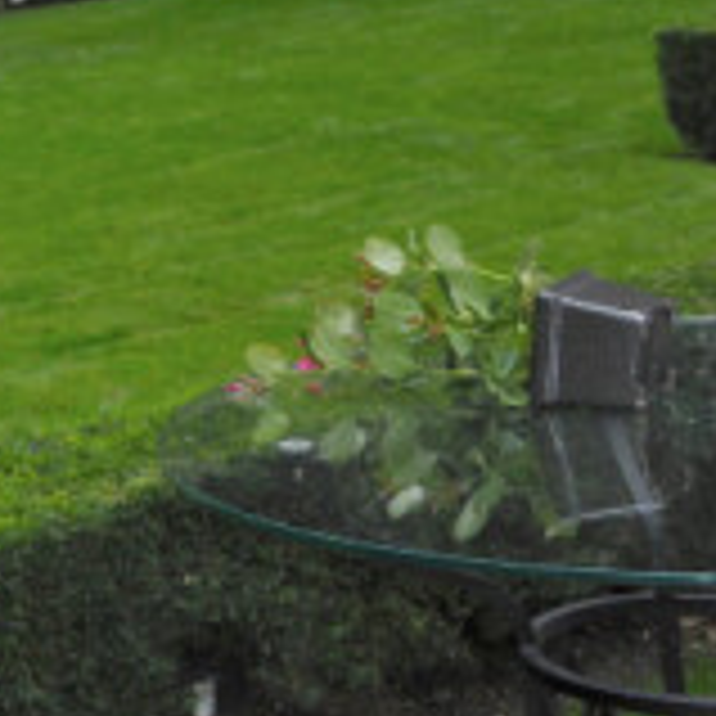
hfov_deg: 15.2
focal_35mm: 99
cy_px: -59
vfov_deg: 17.0
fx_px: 2317
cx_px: -563
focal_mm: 32
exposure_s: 1/200
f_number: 7.1
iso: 800
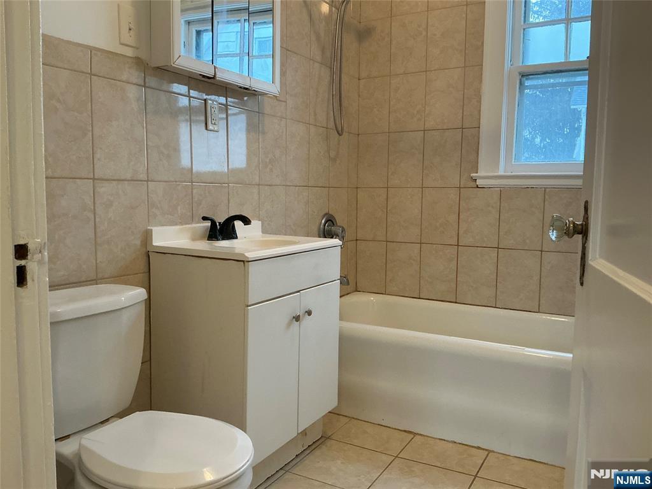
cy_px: 244
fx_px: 527
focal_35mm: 28
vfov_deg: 49.7
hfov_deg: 63.4
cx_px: 326
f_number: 1.8
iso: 200
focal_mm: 3
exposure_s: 1/60
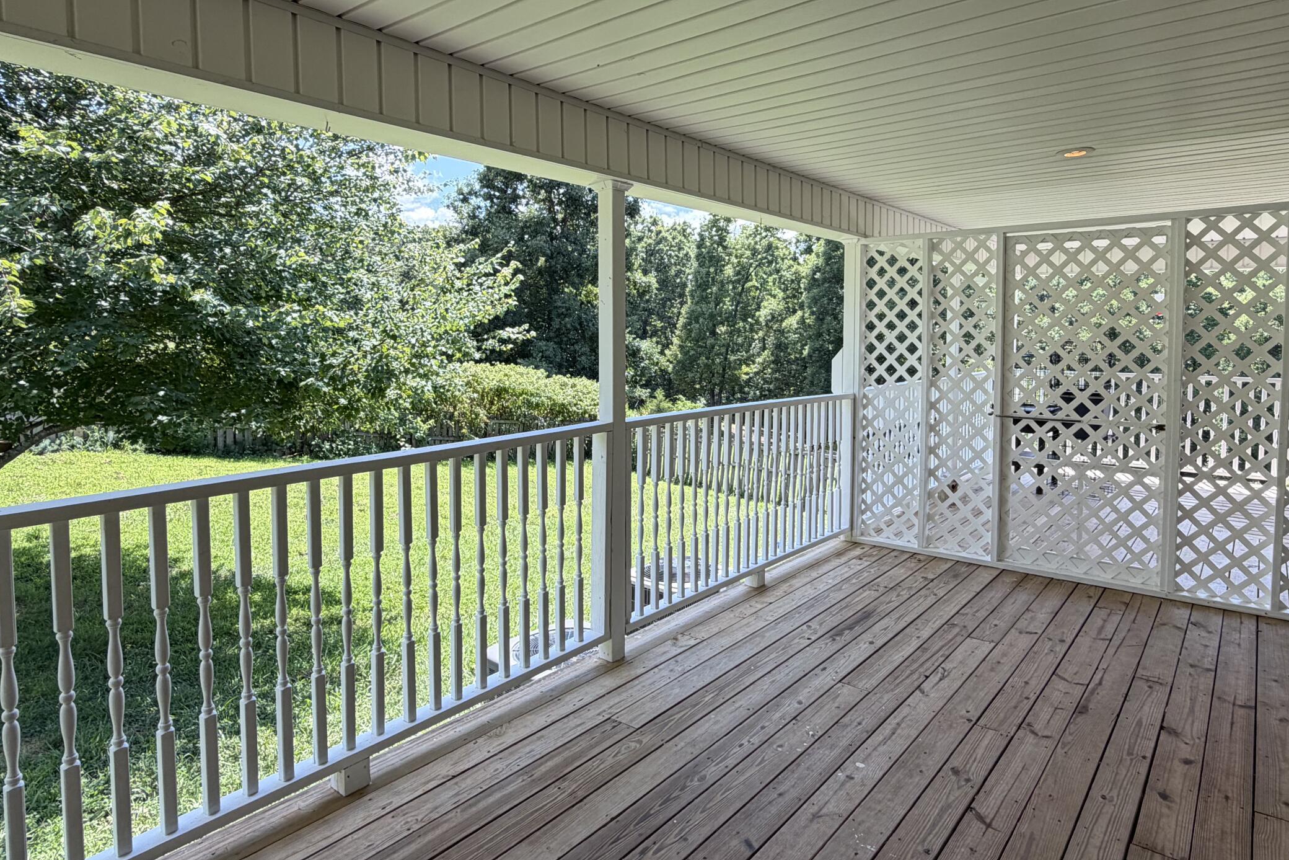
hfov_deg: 80.9
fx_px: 752
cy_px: 370
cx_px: 716
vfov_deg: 59.3
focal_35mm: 21
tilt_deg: -2.6
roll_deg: -0.6
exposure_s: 1/209
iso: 64
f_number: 2.2
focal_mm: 2.22
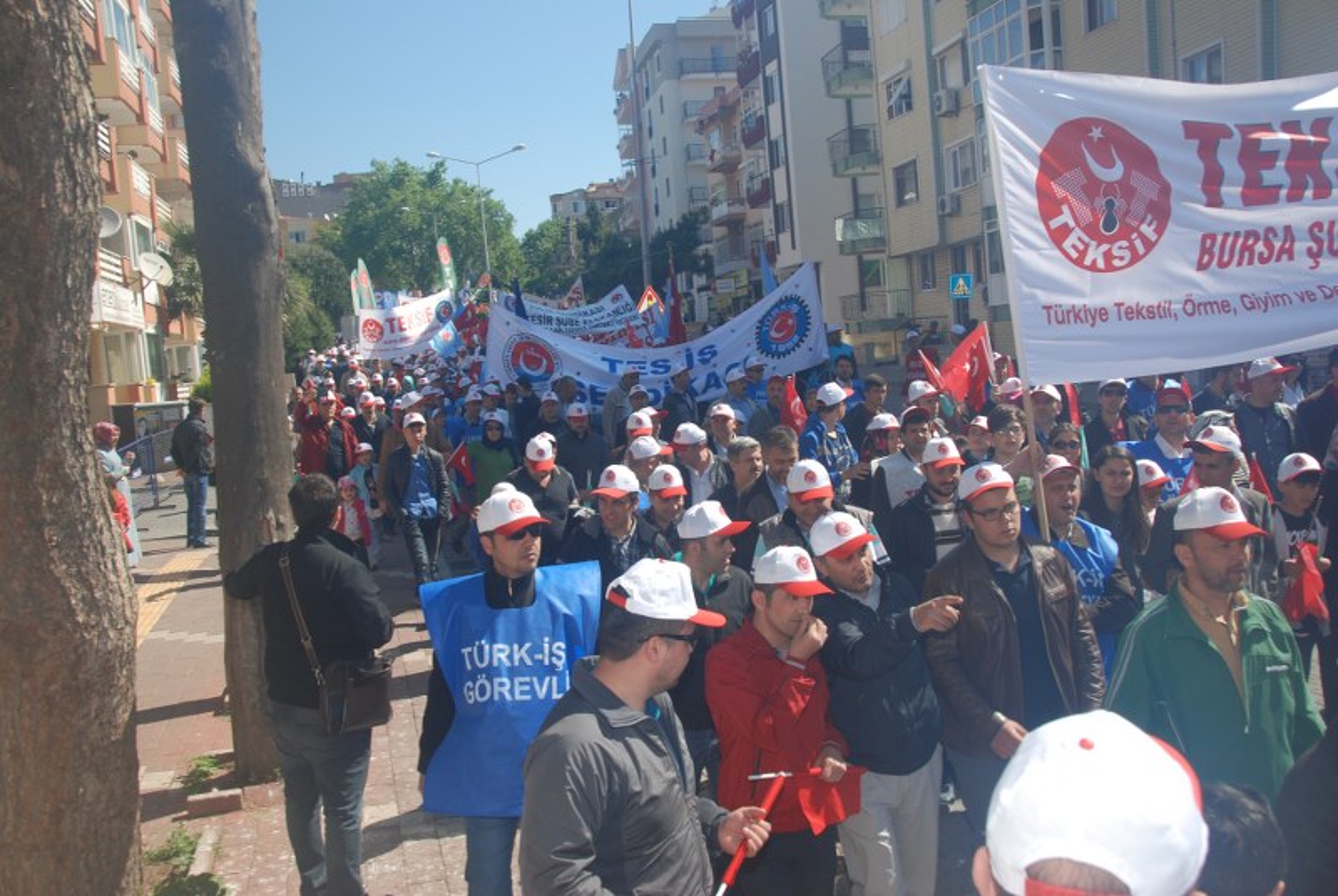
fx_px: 1117
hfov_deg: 61.9
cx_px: 669
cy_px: 448
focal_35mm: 30
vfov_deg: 43.7
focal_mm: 20
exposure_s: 1/200
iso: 100
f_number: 8
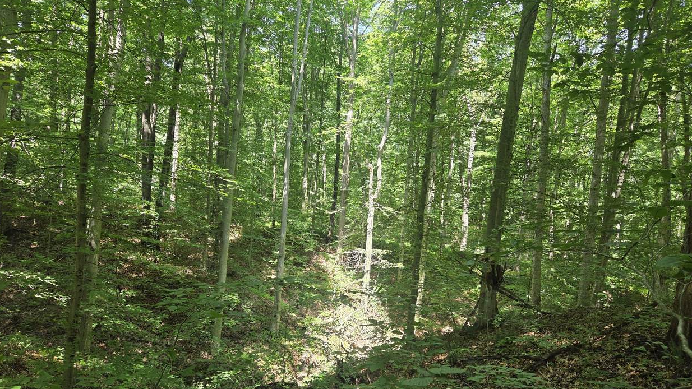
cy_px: 225
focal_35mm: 26
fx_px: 477
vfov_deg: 44.2
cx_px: 344
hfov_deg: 71.9
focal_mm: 5.4
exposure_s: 1/180
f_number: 1.8
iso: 80
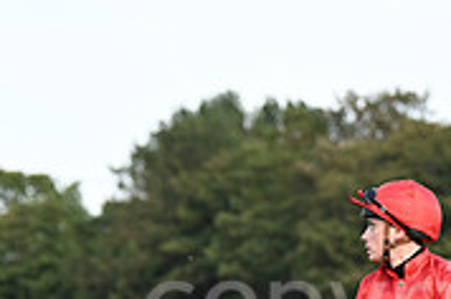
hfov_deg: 5.6
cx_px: 476
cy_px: 468
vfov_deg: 3.7
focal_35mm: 366
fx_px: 4577
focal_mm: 112
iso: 1250
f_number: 4
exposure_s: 1/2000
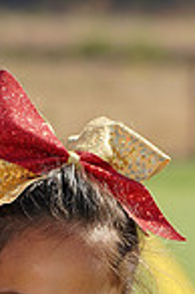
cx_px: 64
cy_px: 461
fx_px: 6466
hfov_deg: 1.7
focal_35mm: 794
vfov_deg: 2.6
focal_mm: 200
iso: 100
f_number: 9
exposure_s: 1/250
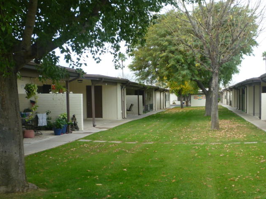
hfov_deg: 39.4
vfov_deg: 30.7
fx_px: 361
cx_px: 199
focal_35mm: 47
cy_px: 127
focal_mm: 5.2
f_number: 3.3
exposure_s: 1/160
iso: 80
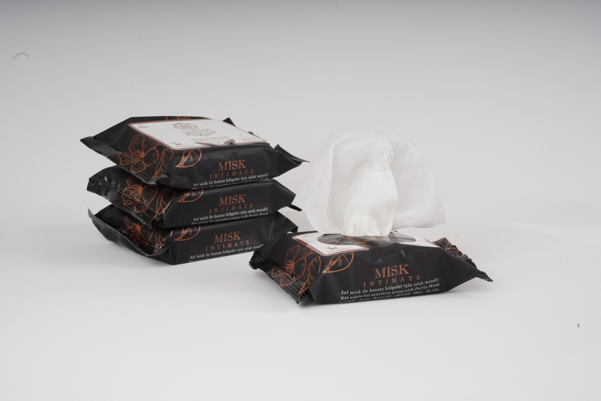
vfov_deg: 19.5
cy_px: 200
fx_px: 1169
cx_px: 300
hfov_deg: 28.8
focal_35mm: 70
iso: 100
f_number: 20
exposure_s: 1/160
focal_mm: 70
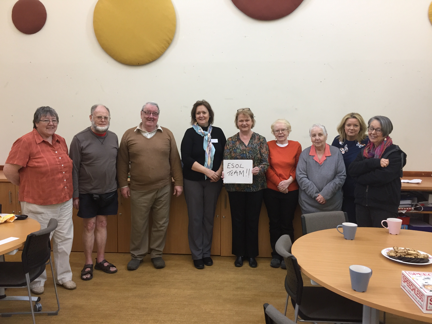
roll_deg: -0.3
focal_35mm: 29
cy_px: 162
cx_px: 216
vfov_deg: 48.2
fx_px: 362
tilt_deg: -6.0
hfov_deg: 61.7
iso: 160
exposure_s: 1/33
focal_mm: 4.15
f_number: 2.2
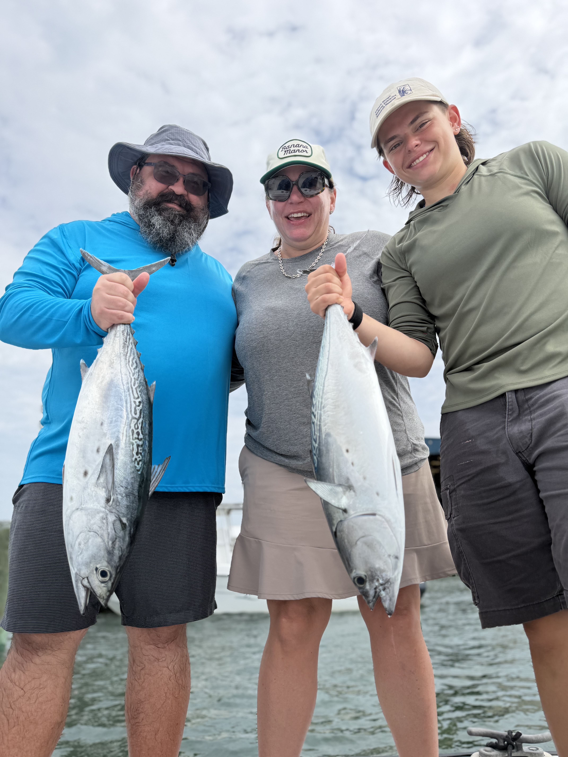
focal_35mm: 24
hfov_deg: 56.8
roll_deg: +3.1
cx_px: 284
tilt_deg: +17.9
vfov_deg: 71.6
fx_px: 525
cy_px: 378
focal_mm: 6.76
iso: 80
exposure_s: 1/5319
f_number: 1.78
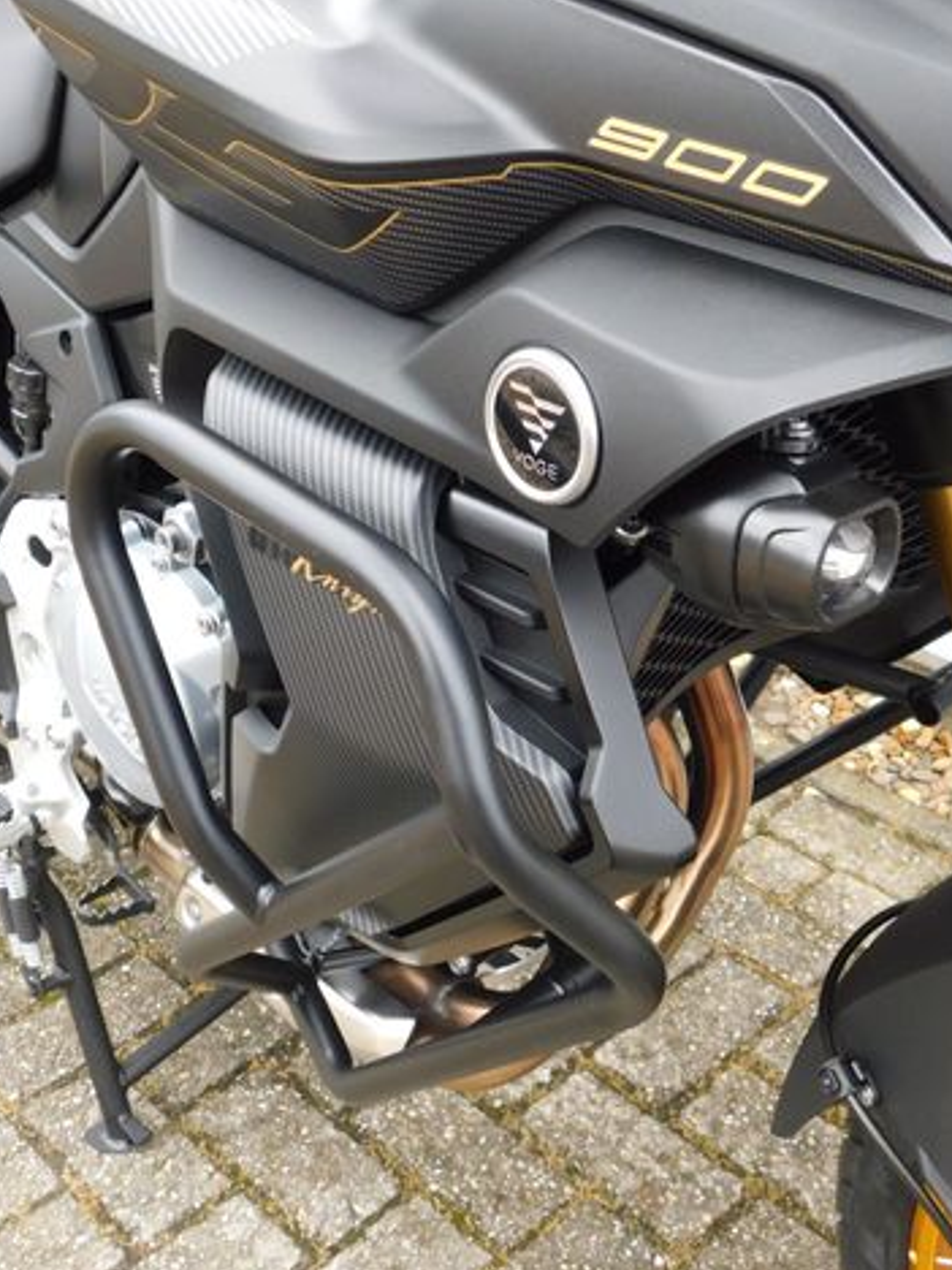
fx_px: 1503
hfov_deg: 35.1
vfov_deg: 45.8
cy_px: 635
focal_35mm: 41
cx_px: 507
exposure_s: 1/100
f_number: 3.2
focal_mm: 5.3
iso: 125
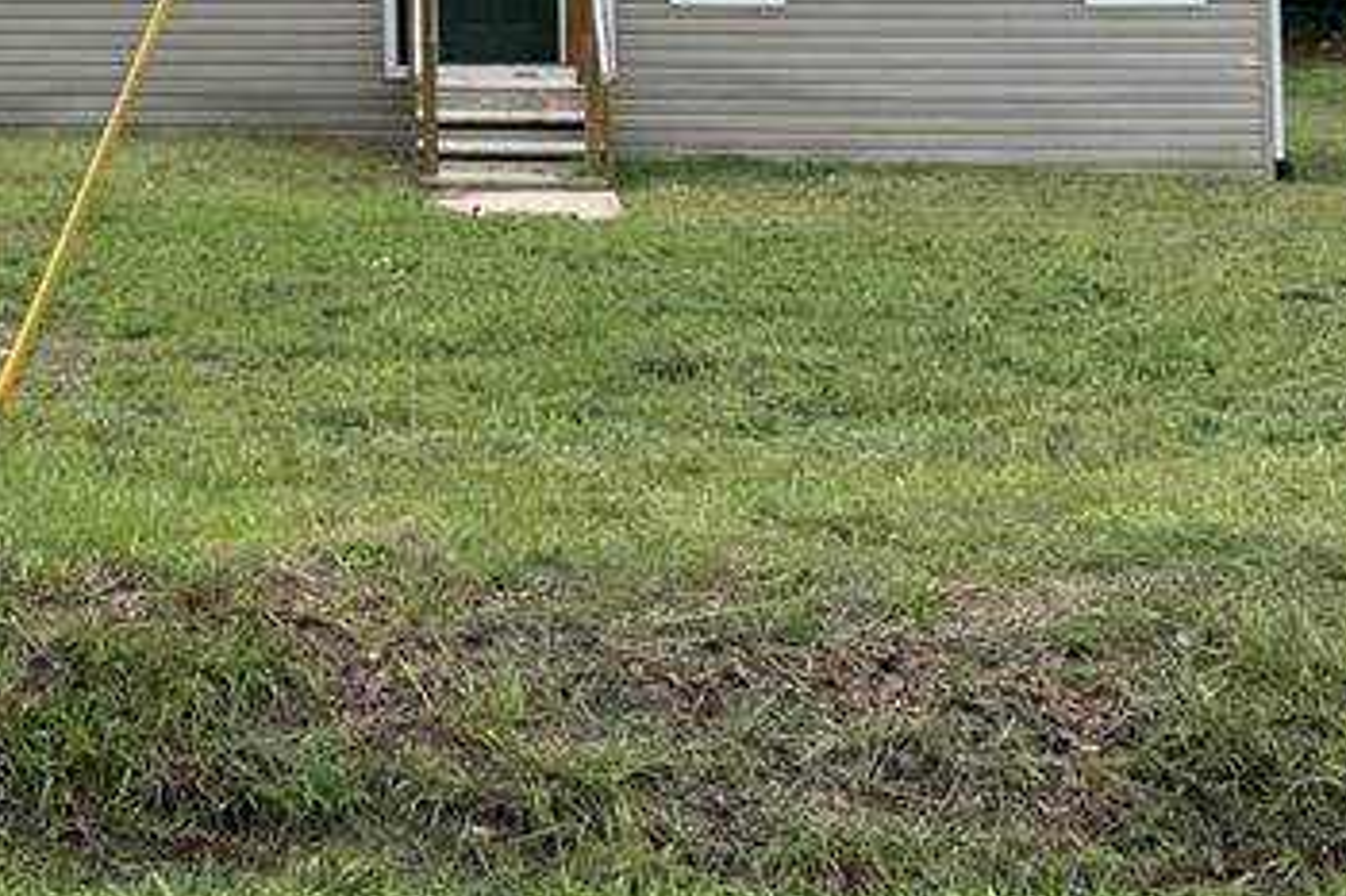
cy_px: -196
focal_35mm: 73
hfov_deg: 26.5
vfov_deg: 17.7
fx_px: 2728
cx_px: 50
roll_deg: +0.7
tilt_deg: +0.2
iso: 80
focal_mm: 6.76
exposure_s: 1/1767
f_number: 1.78
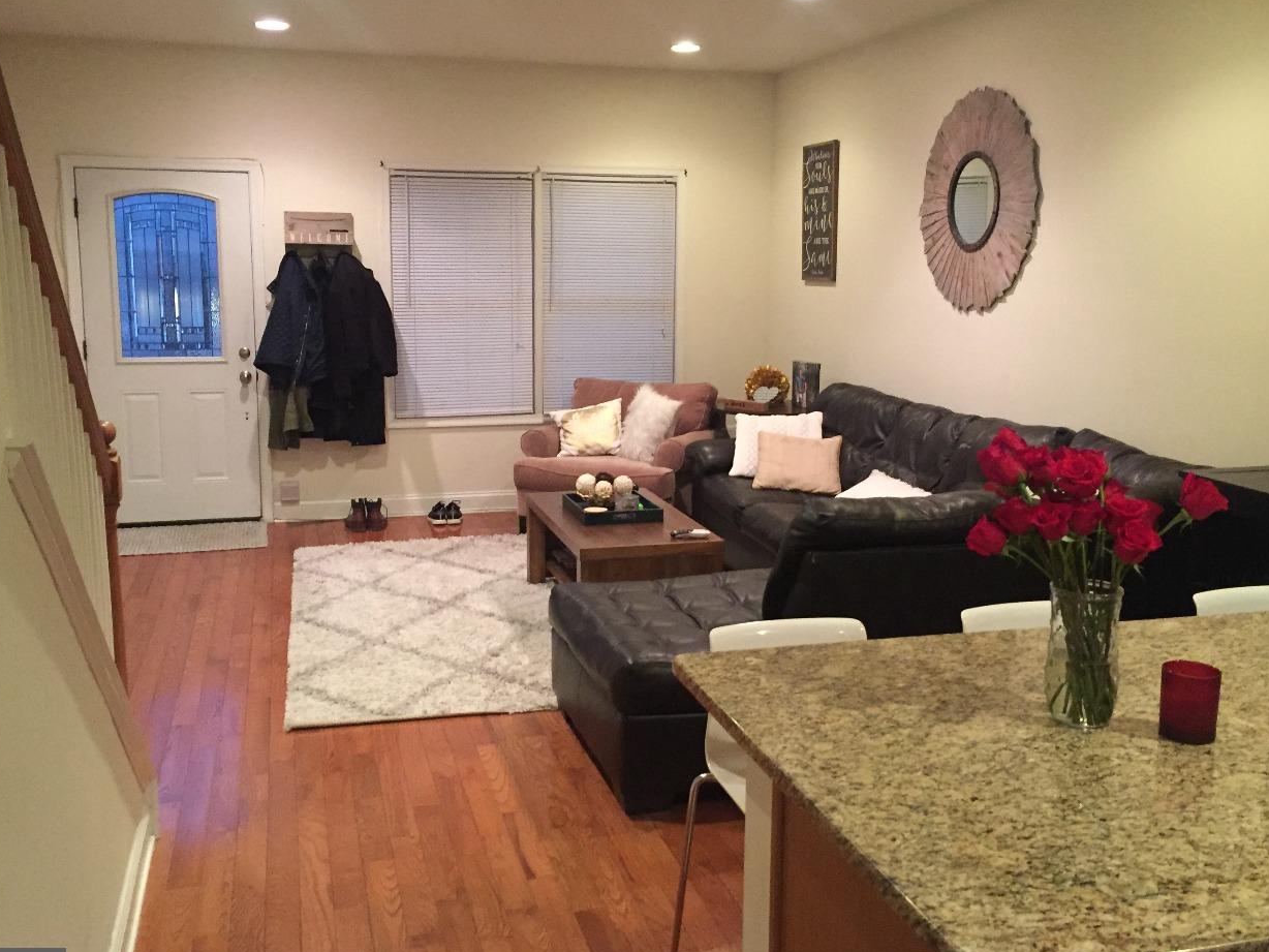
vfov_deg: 41.8
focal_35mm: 34
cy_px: 449
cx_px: 629
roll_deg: -1.5
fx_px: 1246
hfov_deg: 54.0
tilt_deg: -9.4
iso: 250
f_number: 2.2
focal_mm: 4.15
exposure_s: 1/17
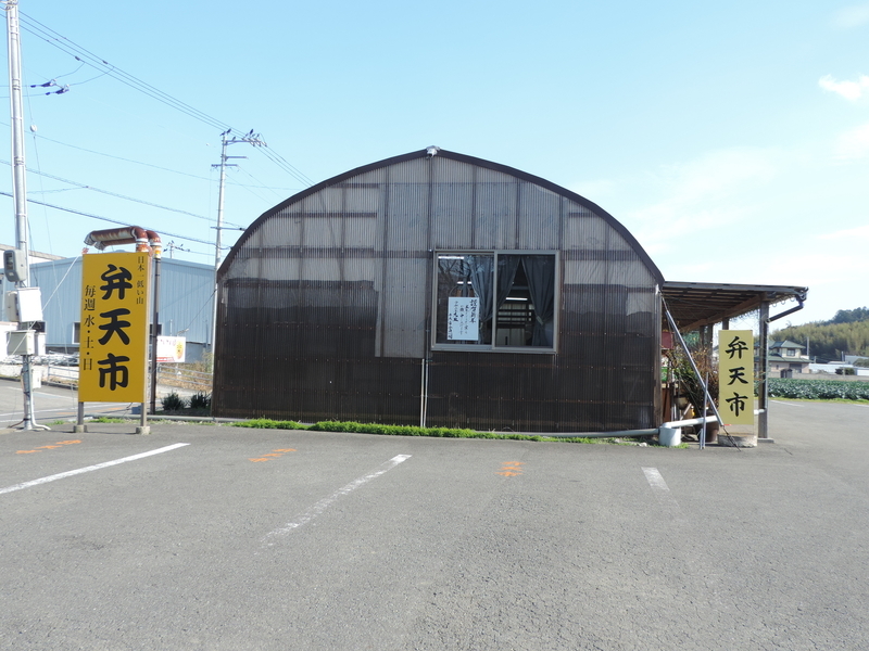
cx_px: 434
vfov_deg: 42.9
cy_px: 326
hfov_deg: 55.4
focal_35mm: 33
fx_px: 828
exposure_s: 1/400
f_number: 3.2
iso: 80
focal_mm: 5.8
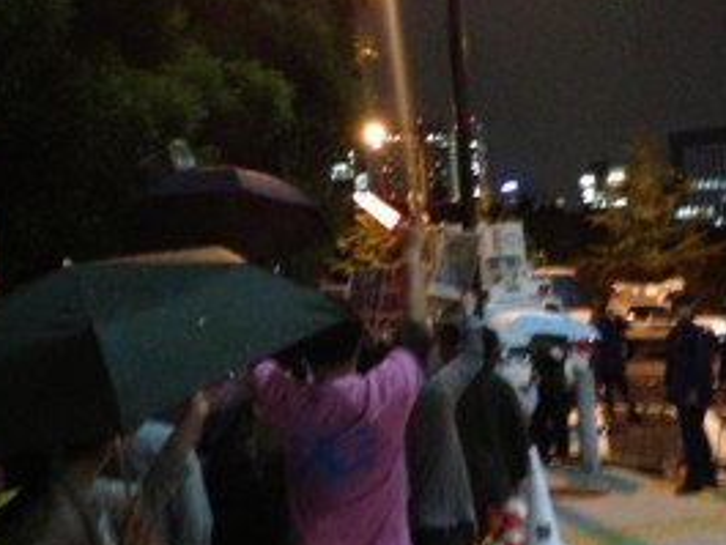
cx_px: 318
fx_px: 1175
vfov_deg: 26.1
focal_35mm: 56
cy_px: 233
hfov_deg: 34.3
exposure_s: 1/15
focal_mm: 4.13
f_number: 2.4
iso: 800
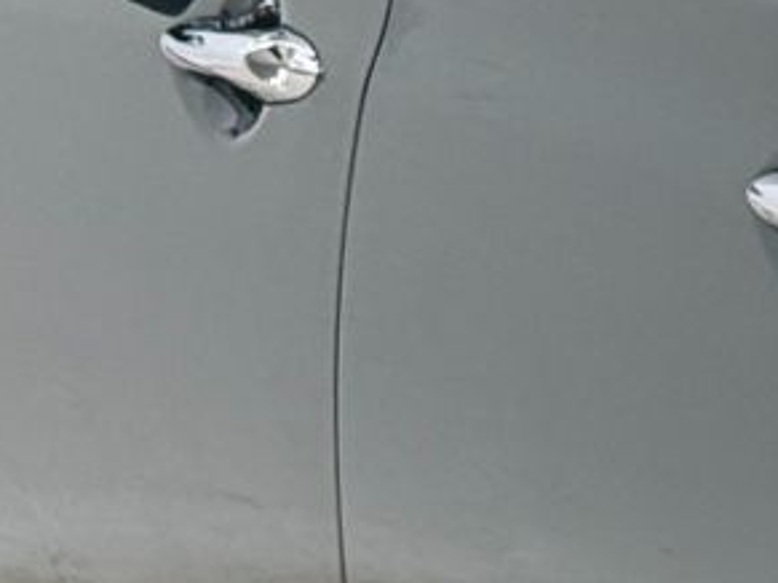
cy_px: 591
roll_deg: +1.1
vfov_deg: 4.7
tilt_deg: -12.8
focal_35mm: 317
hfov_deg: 6.0
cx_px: 1984
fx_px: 7122
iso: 200
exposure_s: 1/120
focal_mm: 6.76
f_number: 1.78
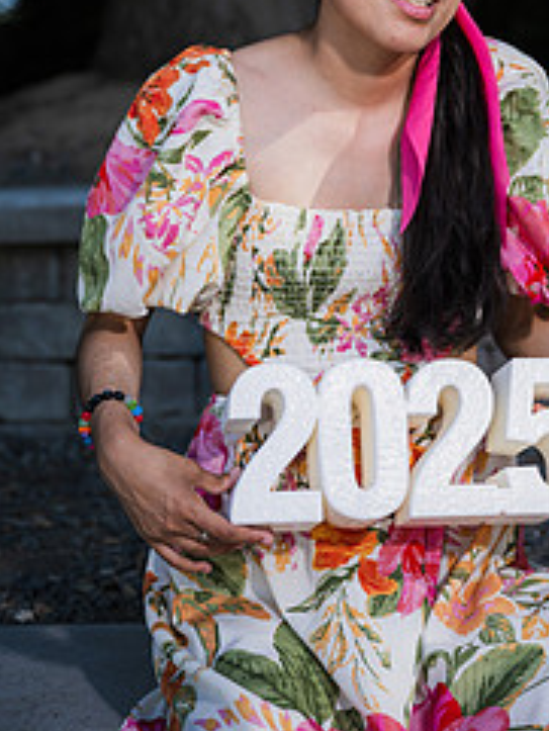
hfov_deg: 17.1
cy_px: 106
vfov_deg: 22.3
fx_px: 1817
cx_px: 403
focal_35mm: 86
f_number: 2.8
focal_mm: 48
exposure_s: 1/800
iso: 100
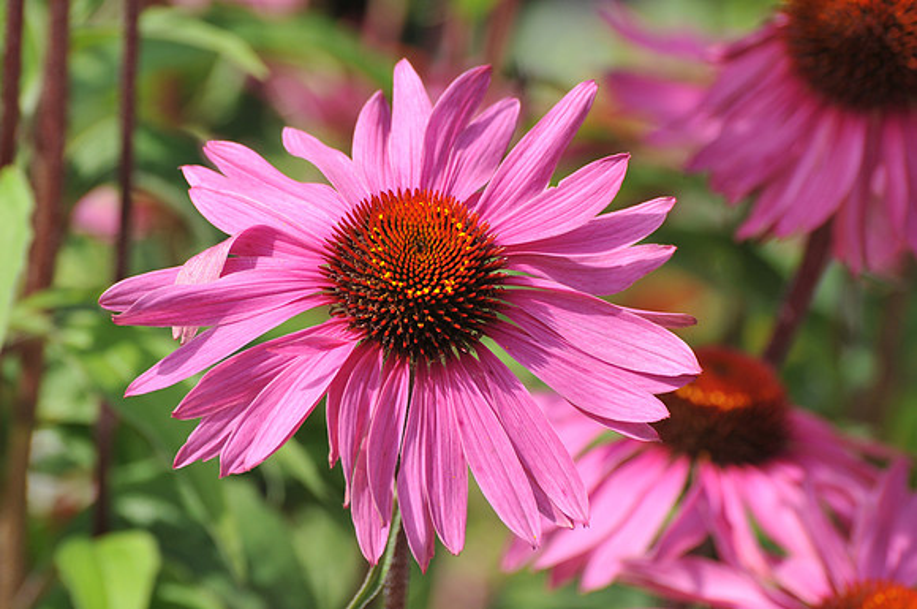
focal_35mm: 315
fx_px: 8012
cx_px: 458
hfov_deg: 6.6
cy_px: 304
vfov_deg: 4.4
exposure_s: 1/250
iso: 200
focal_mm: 210
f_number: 8
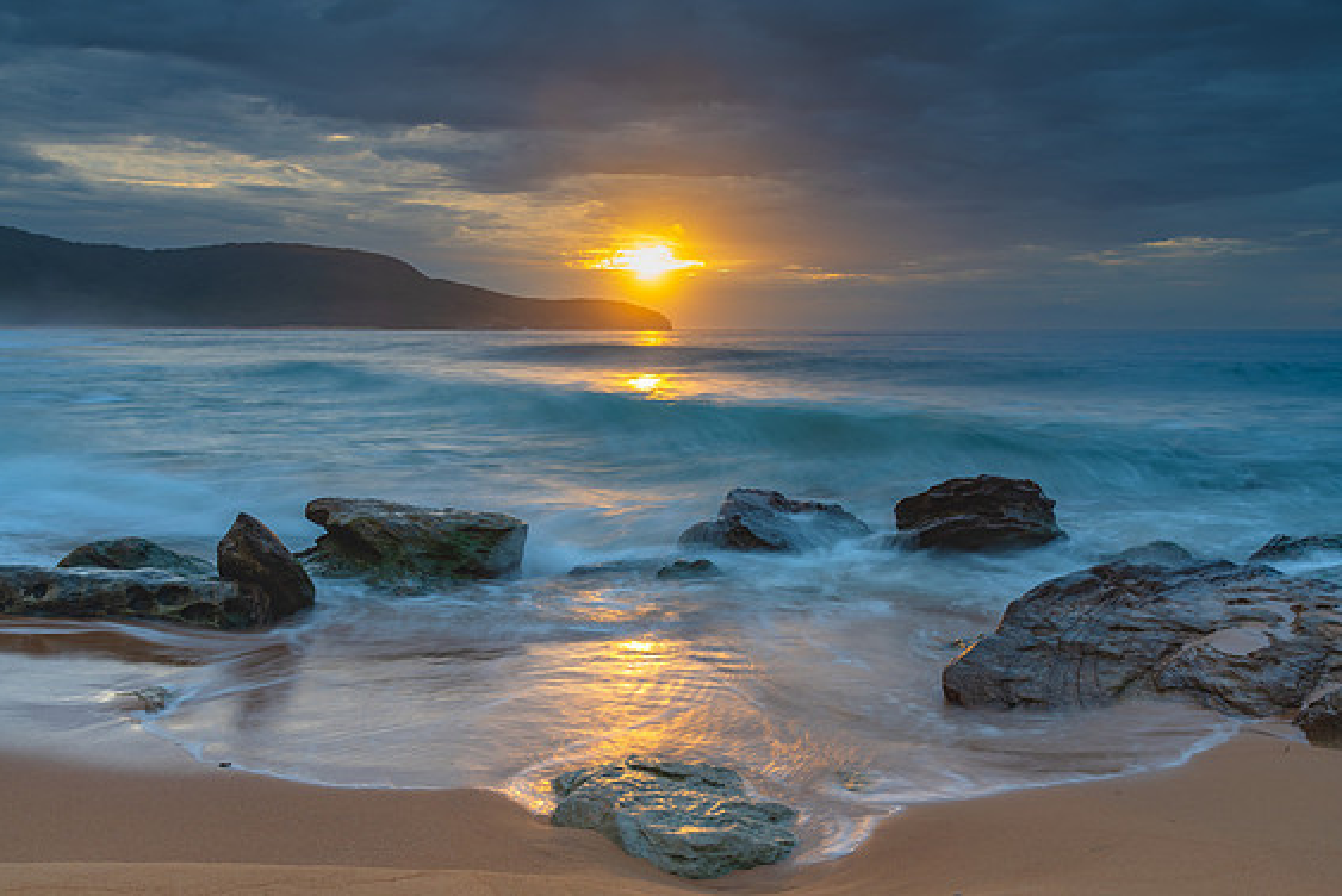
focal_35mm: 35
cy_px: 442
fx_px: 1305
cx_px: 665
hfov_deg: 54.4
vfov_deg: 37.9
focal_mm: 34
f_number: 9
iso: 31
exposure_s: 1
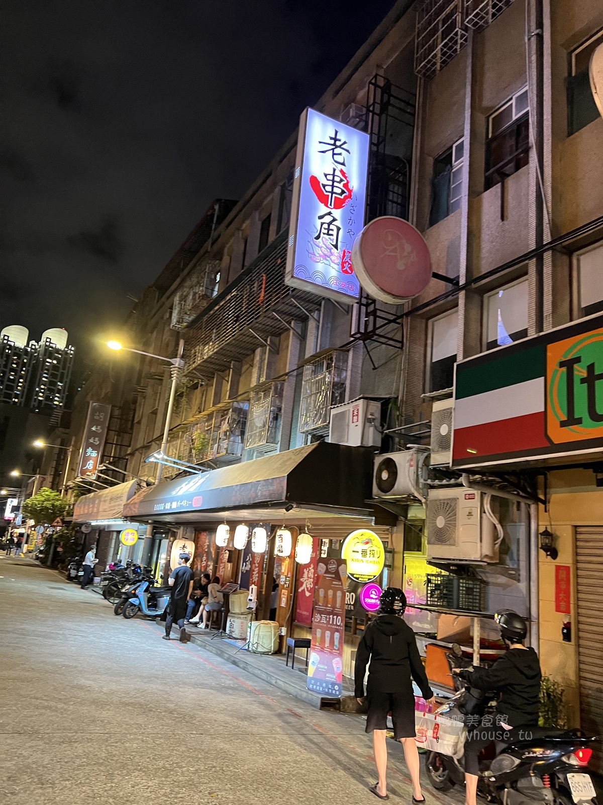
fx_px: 604
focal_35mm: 26
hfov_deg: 53.1
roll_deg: -4.8
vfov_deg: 67.3
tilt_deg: +17.1
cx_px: 302
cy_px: 402
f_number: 1.5
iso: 500
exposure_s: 1/60
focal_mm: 5.7
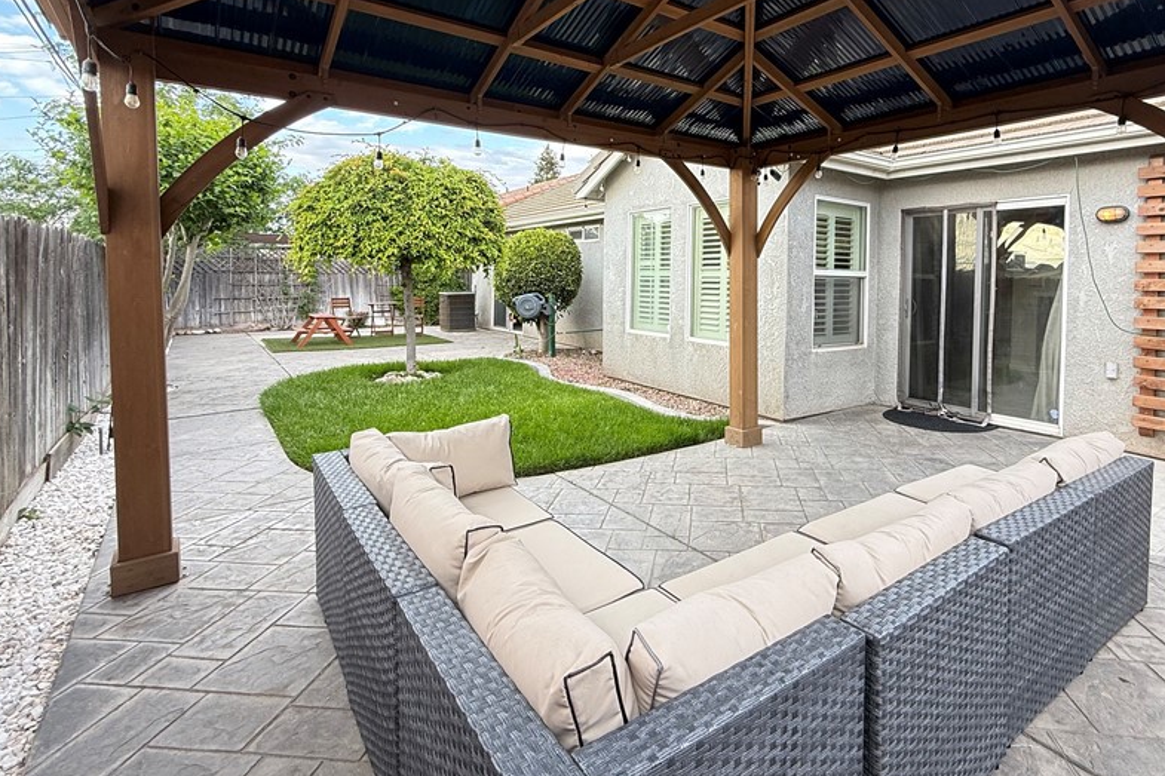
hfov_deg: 86.3
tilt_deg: -0.7
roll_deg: -1.0
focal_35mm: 19
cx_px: 668
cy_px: 292
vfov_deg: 63.6
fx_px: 615
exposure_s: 1/99
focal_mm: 2.22
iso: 50
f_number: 2.2
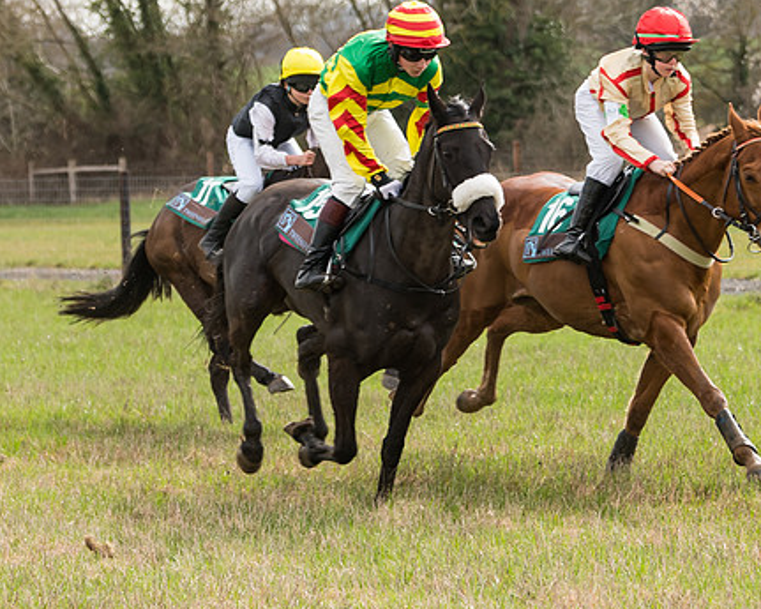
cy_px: 325
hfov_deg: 7.9
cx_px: 472
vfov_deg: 6.3
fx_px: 5519
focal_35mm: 245
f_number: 4
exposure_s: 1/800
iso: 250
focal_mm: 92
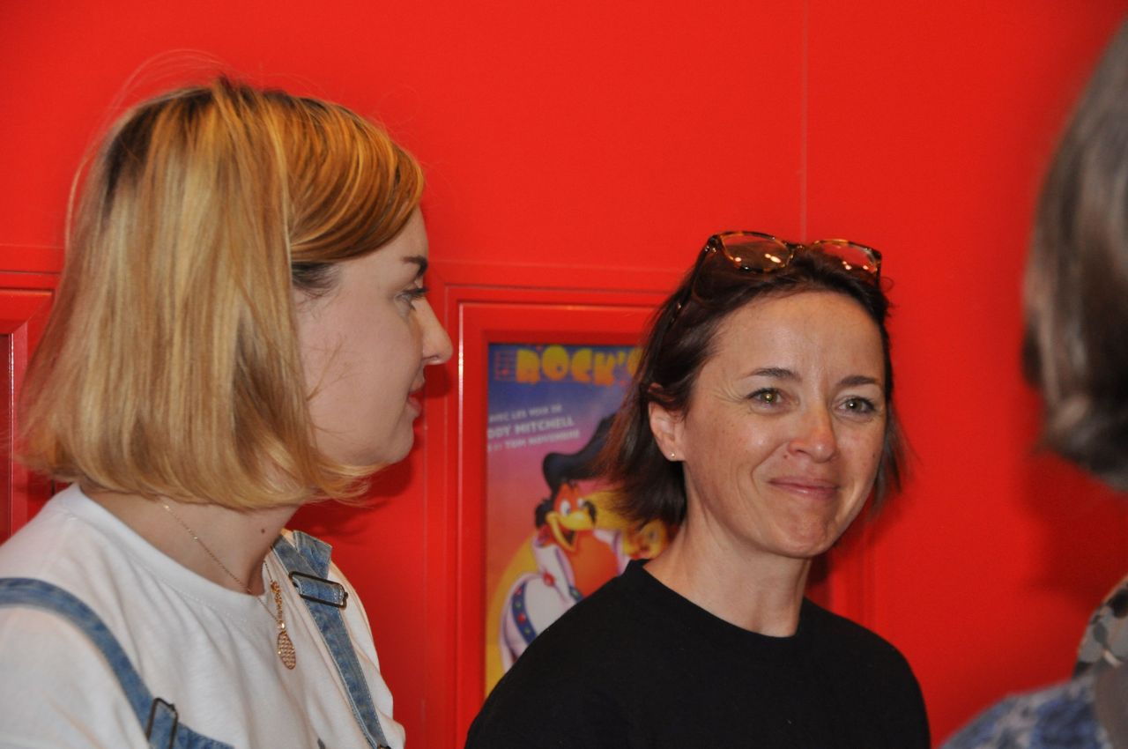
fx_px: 4225
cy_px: 374
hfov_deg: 15.2
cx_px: 564
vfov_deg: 10.1
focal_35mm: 135
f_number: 5.3
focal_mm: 90
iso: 800
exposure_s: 1/60
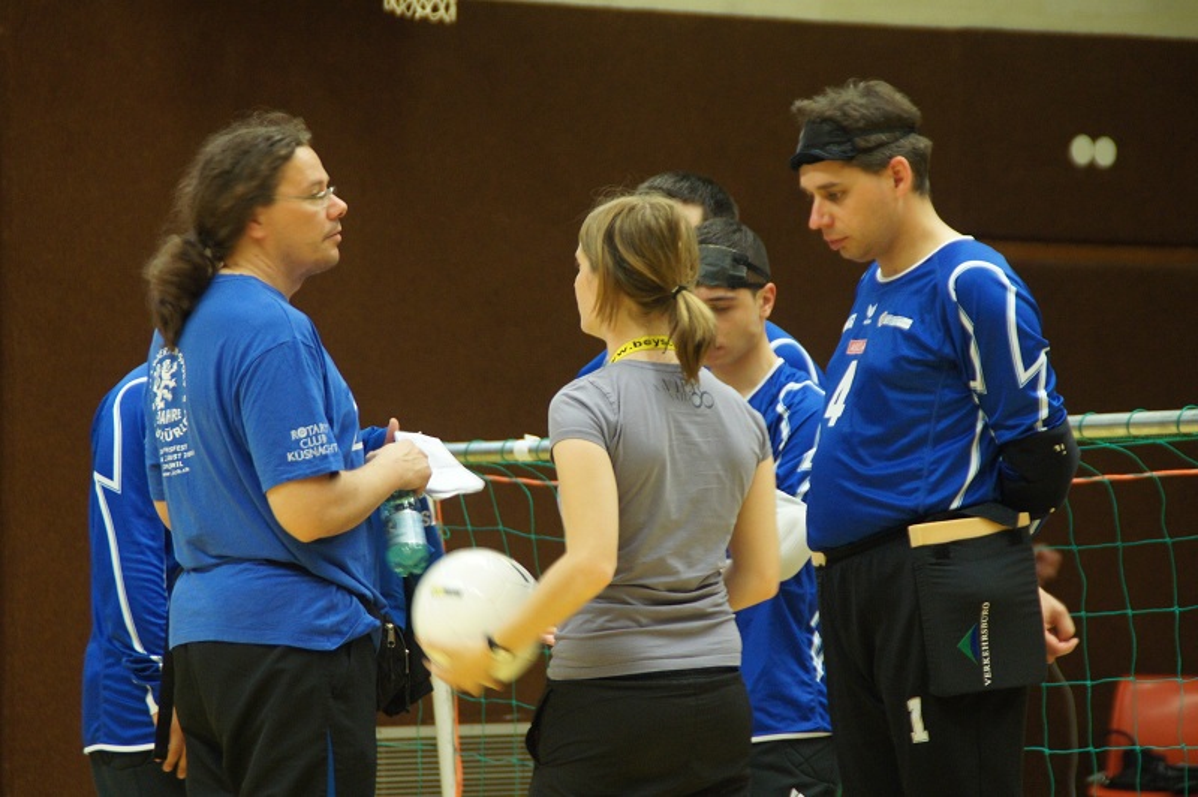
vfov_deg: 6.8
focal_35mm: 202
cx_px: 599
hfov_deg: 10.2
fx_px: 6733
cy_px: 398
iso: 1600
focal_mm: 135
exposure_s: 1/20
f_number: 6.3
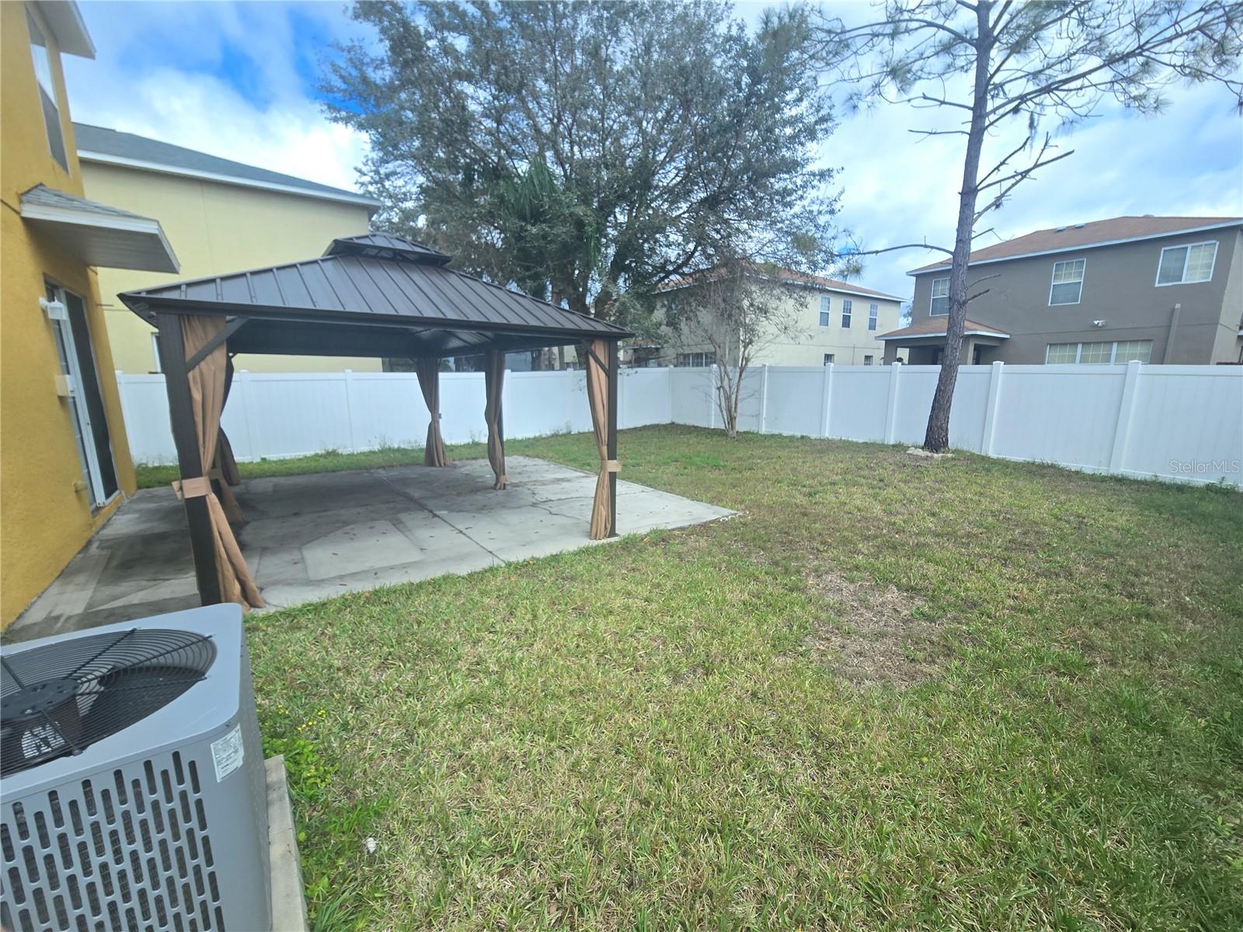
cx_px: 622
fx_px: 467
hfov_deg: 106.2
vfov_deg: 89.9
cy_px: 466
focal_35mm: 13
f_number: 2.2
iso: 50
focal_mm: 2.2
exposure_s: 1/957
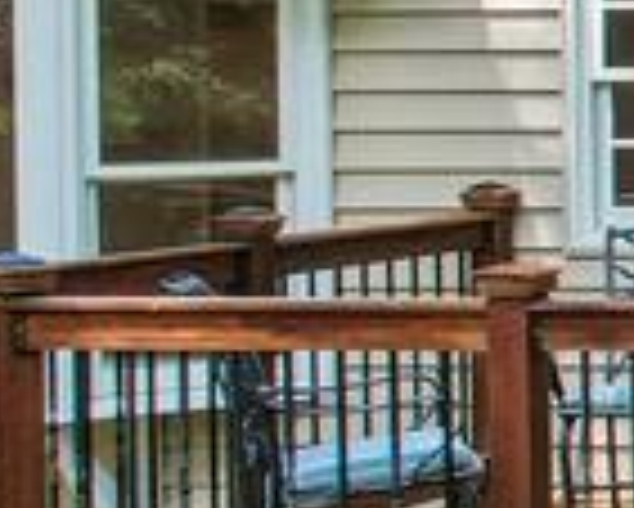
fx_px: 2817
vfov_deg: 10.3
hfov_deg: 9.1
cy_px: 52
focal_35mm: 150
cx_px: 2131
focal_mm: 8.4
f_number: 2.8
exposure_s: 1/250
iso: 100
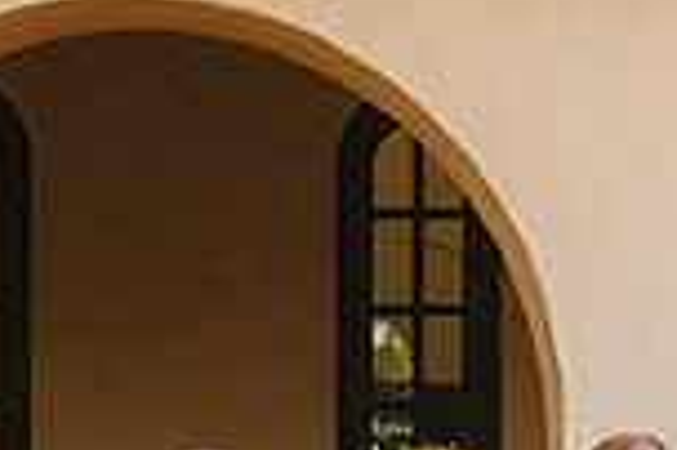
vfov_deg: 6.8
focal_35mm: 200
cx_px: 326
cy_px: 677
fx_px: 3757
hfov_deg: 10.3
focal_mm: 48
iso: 250
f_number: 4
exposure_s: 1/160
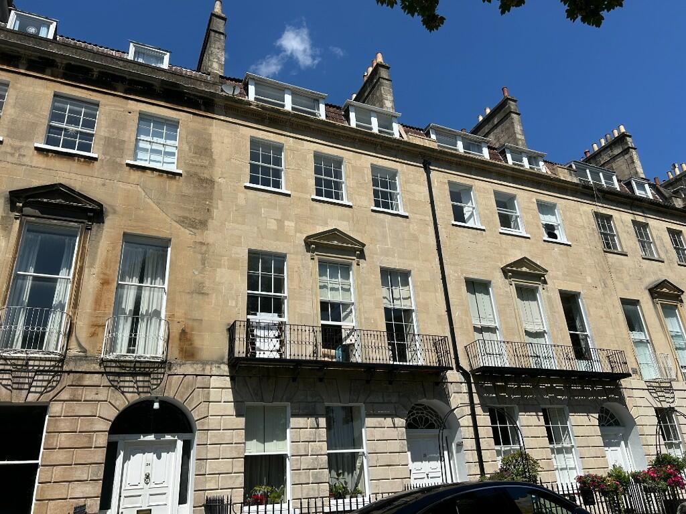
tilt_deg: +24.5
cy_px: 257
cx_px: 343
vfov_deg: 53.1
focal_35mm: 26
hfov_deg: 67.3
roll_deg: +4.1
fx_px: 515
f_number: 1.5
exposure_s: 1/6993
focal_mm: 5.7
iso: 50
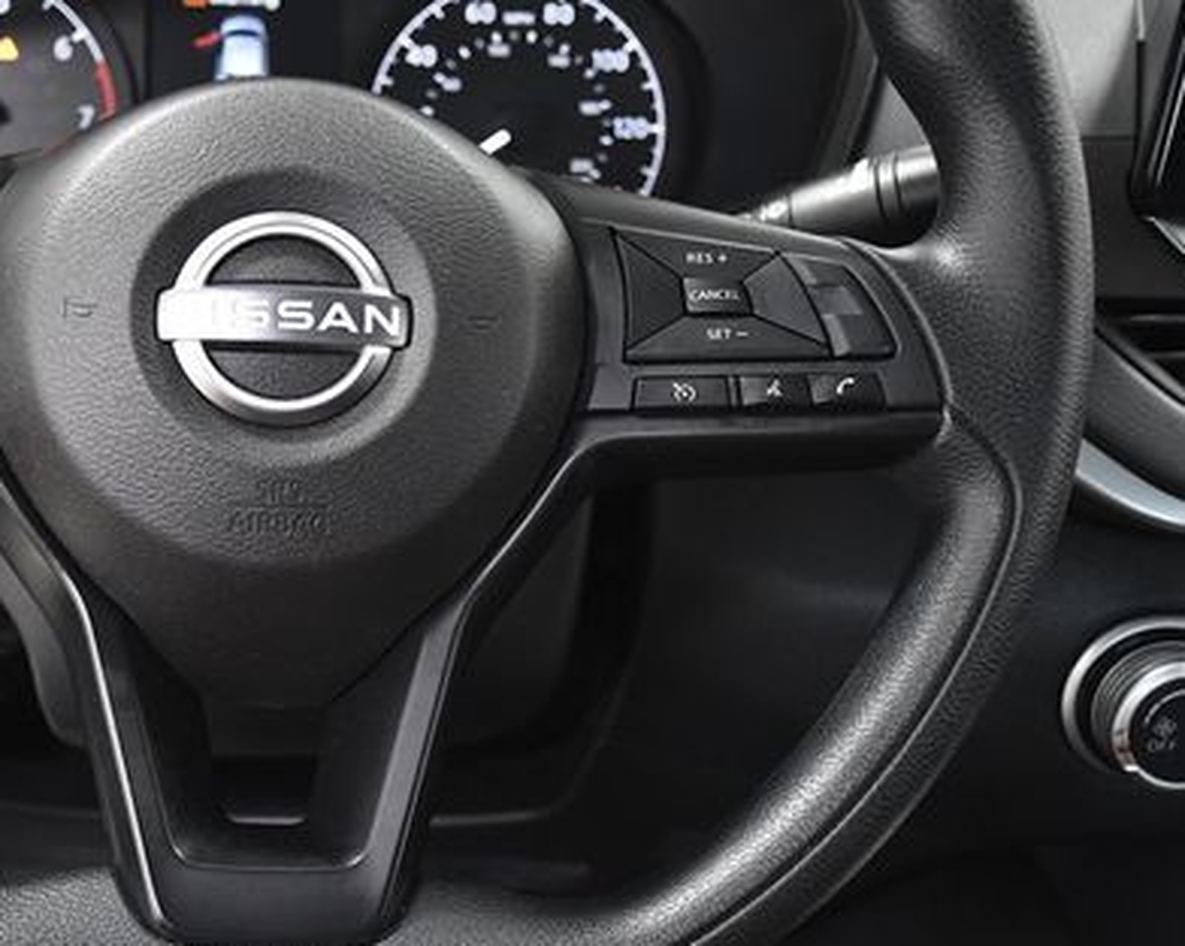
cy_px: 549
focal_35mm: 69
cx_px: 284
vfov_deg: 22.1
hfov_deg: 27.1
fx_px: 2418
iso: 2500
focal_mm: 30
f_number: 4.5
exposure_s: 1/100
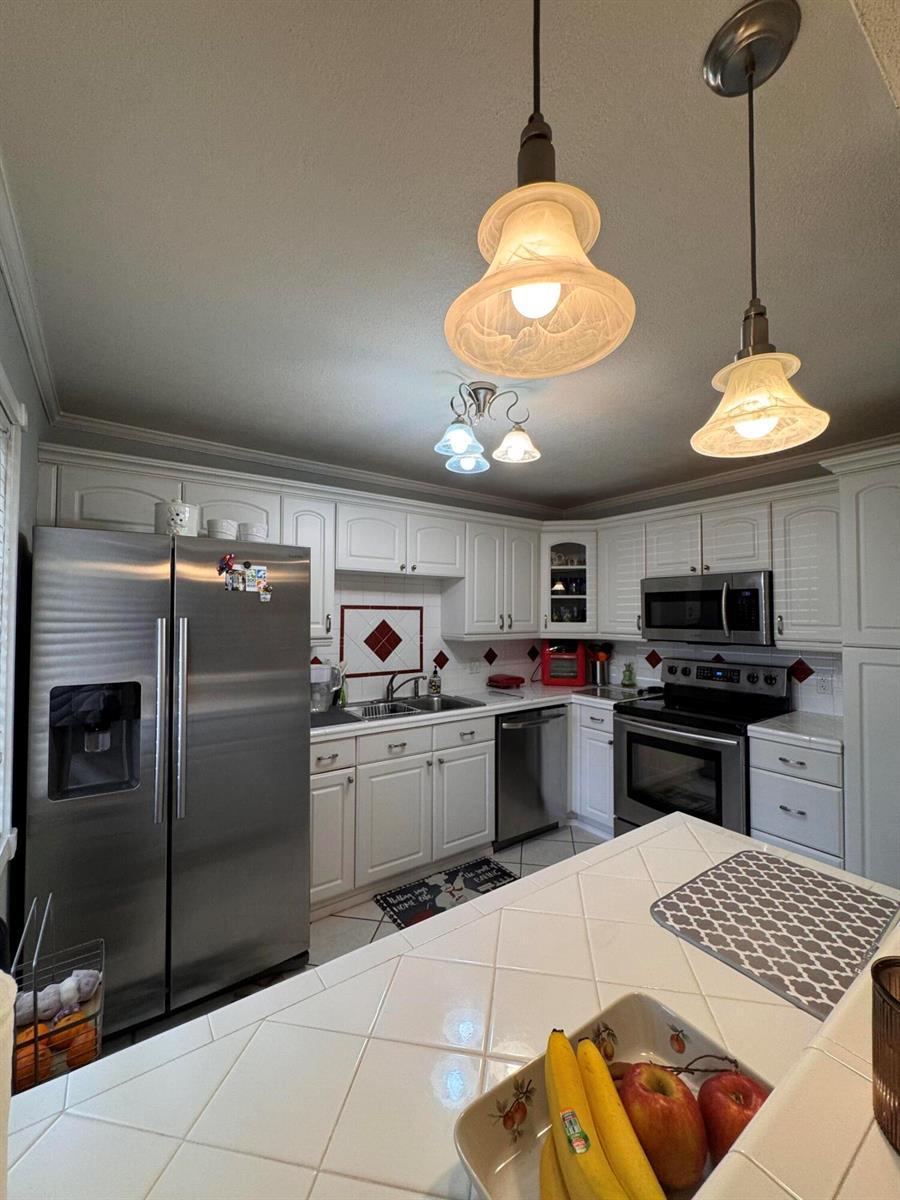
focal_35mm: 14
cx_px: 450
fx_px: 485
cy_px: 600
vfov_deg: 102.1
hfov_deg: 85.7
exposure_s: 1/120
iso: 125
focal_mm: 2.22
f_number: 2.2
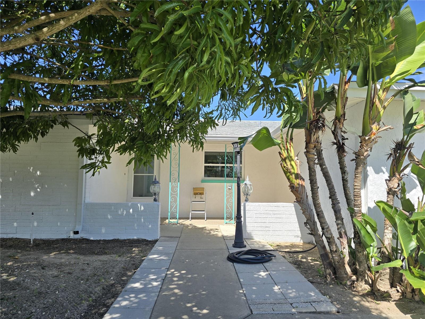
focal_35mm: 23
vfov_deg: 58.9
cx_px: 212
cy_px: 160
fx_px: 282
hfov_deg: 73.9
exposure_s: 1/647
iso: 12
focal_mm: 6.3
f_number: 1.7
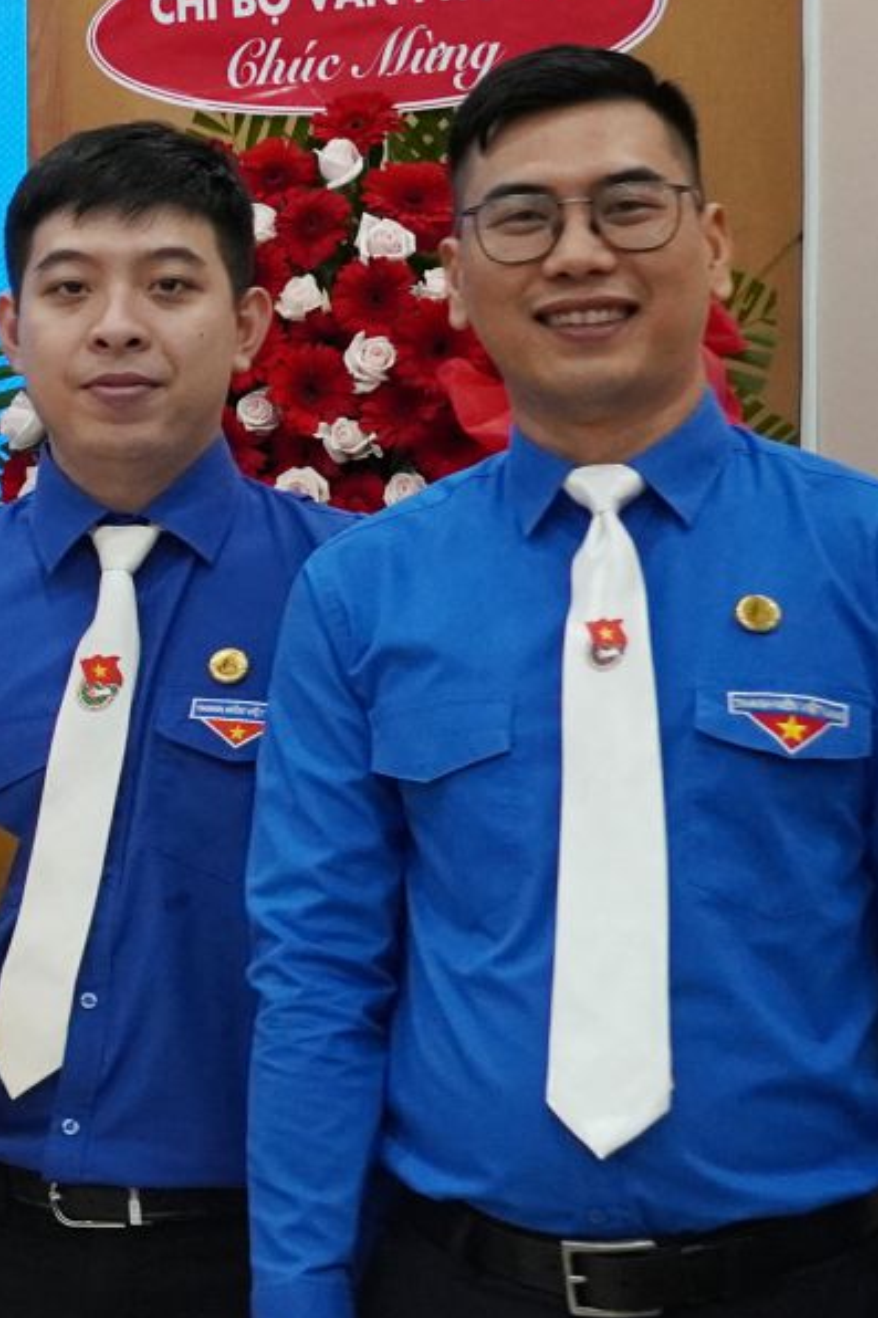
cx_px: -1123
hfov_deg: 10.3
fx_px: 4299
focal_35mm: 117
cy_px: 602
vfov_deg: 17.4
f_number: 3.5
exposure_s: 1/250
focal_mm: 24.3
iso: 2000
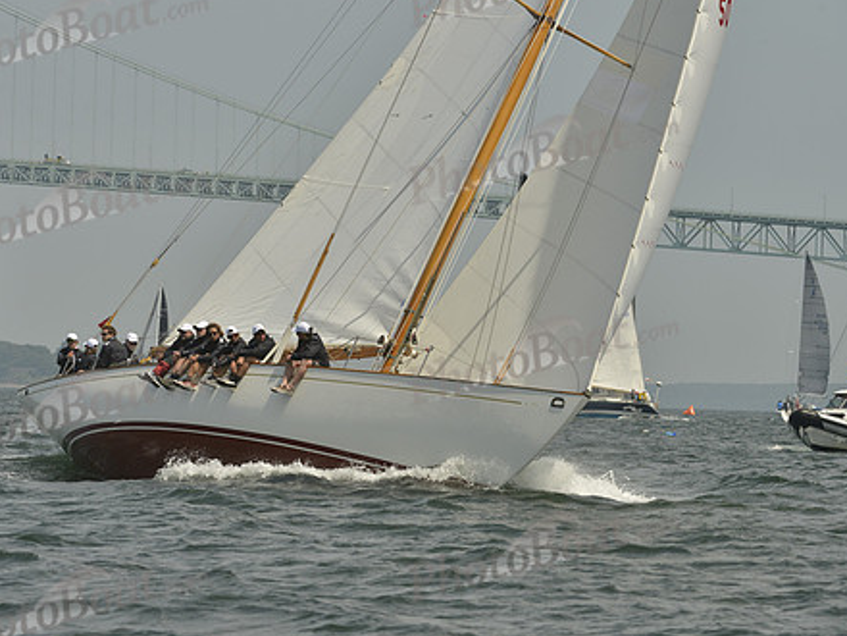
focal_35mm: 279
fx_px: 6827
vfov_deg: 5.3
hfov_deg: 7.1
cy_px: 282
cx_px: 310
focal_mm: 220
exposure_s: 1/1000
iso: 280
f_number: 10
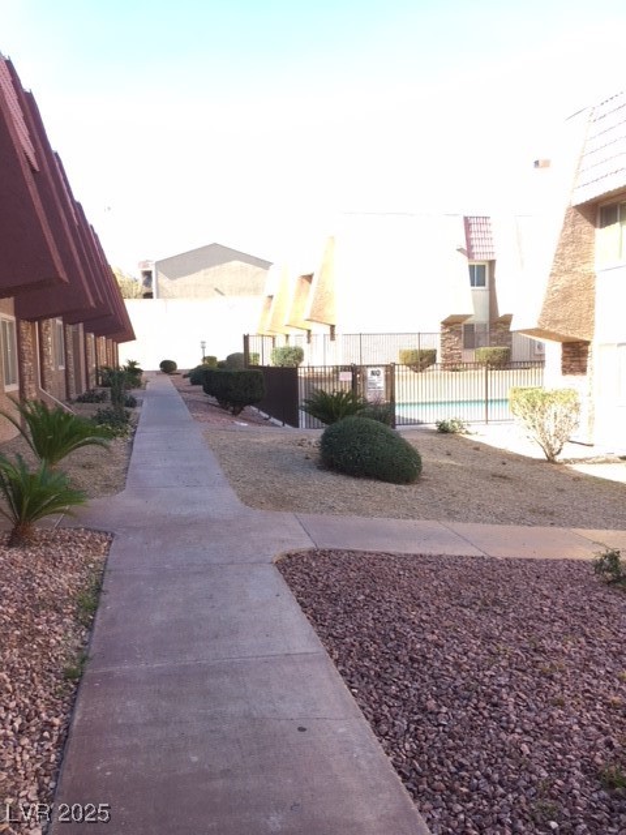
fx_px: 699
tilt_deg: -2.2
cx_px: 313
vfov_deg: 61.7
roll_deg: +2.0
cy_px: 418
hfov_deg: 48.2
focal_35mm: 29
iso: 25
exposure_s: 1/195
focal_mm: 4.15
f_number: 2.2
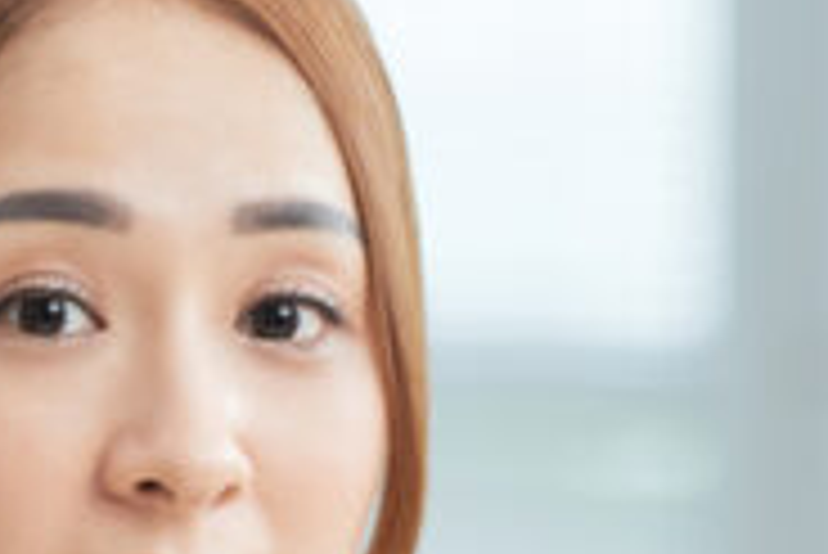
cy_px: 986
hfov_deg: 3.5
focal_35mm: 584
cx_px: 81
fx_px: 13442
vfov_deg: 2.4
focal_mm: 105
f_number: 2.8
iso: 140
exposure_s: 1/180
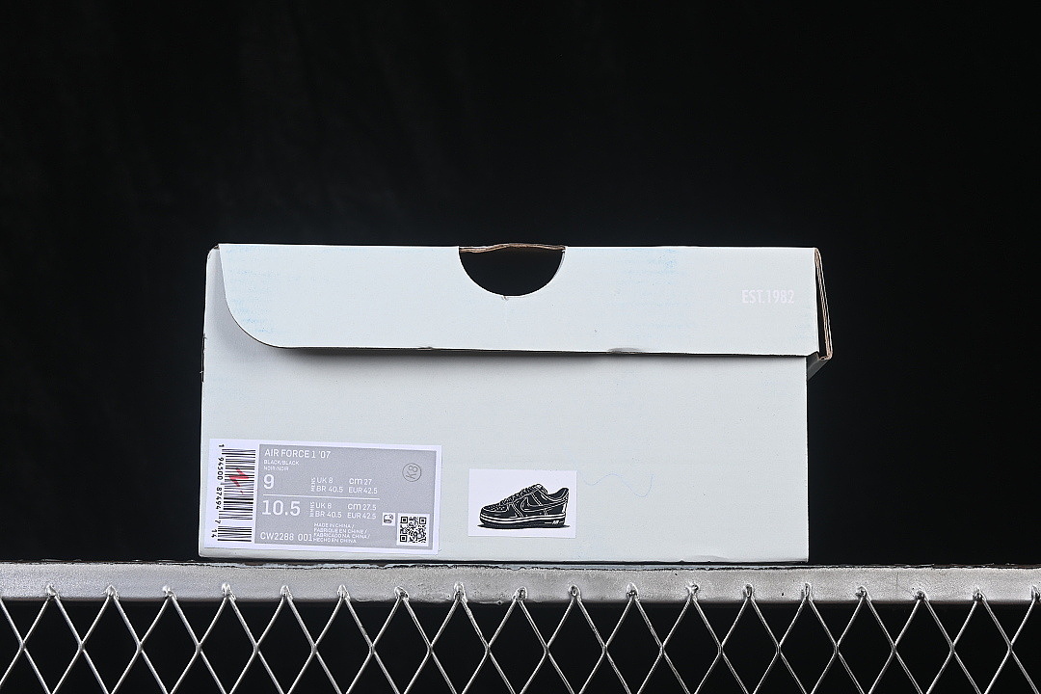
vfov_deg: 18.2
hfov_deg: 27.0
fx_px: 2169
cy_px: 347
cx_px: 520
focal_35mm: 75
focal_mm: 50
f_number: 8
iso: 160
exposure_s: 1/80
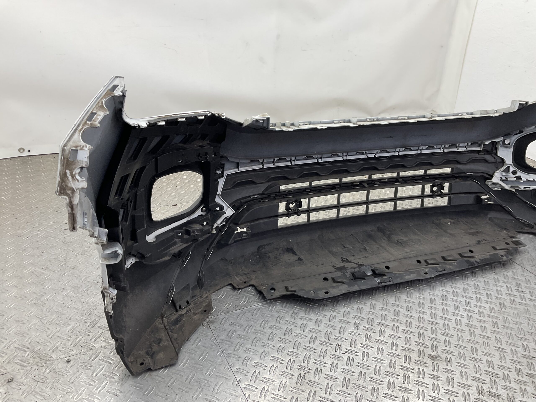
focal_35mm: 29
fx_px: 449
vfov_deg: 48.2
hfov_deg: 61.7
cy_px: 201
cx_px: 268
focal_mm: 3
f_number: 1.8
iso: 32
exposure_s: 1/120
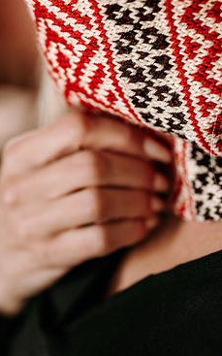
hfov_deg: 14.7
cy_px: 107
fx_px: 863
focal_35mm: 89
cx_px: 131
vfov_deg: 23.2
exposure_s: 1/250
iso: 1250
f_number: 1.8
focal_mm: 50
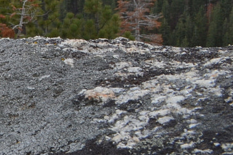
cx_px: -276
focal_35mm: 120
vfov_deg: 11.2
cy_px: -36
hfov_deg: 13.7
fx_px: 777
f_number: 18
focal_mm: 18
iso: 200
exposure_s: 1/40
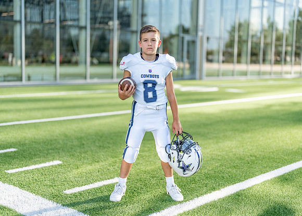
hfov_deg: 37.0
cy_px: 108
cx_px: 151
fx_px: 452
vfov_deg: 26.8
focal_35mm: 53
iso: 100
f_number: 1.2
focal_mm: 50
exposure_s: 1/2000
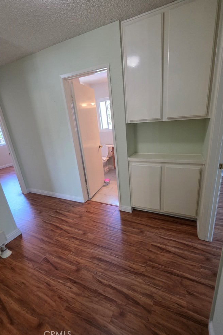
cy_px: 166
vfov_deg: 104.3
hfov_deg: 81.1
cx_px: 120
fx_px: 130
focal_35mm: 14
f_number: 1.9
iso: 250
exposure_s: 1/120
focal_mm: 2.2
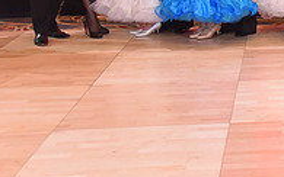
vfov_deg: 10.9
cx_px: 363
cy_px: -94
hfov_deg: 17.1
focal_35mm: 115
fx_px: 890
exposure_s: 1/250
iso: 2000
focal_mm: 38
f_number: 4.5
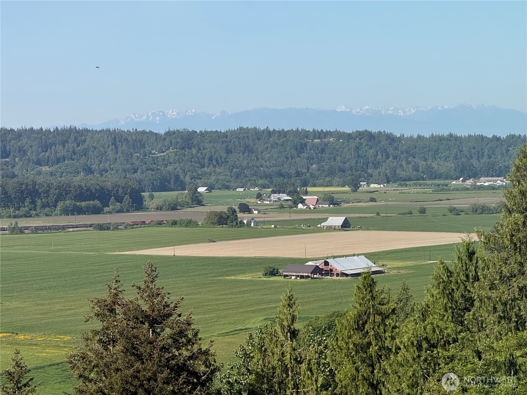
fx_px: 1827
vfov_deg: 12.3
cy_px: 198
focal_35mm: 120
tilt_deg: -0.5
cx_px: 264
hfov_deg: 16.4
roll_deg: +1.3
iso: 50
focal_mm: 15.66
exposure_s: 1/1167
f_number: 2.8
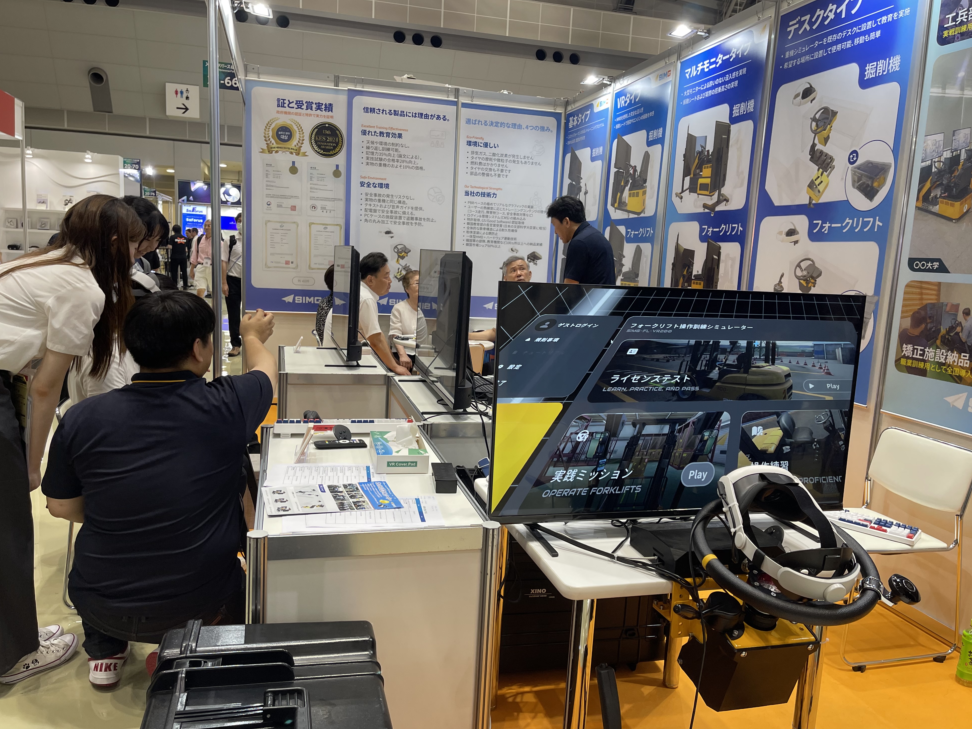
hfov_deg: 67.3
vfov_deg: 53.1
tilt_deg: -9.5
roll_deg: -2.6
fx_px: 730
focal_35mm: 26
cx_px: 484
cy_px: 366
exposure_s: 1/100
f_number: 1.6
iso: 80
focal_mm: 5.1
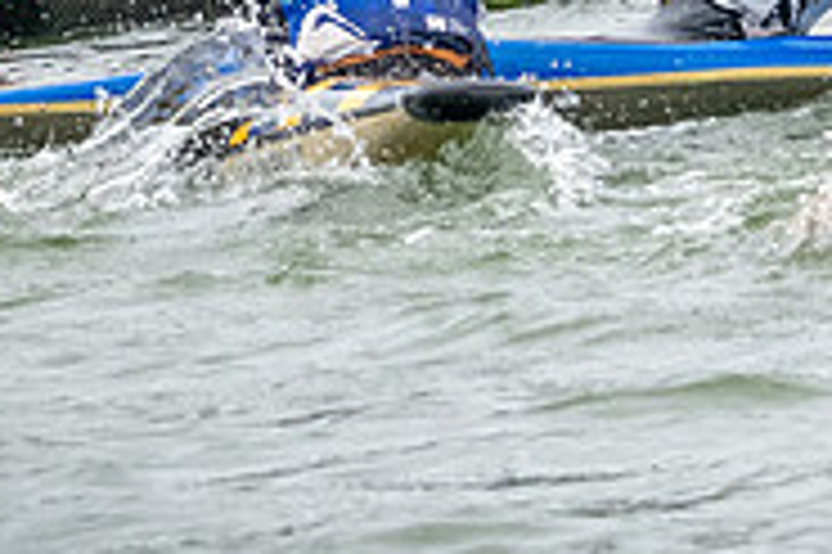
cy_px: -604
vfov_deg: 1.6
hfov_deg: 2.3
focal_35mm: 882
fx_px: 20365
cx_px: 174
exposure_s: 1/2500
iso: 3200
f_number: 5
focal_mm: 185
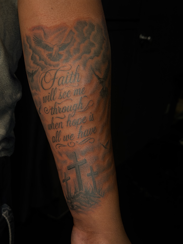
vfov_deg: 39.7
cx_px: 92
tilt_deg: -20.9
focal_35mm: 48
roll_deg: -8.9
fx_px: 338
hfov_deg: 30.3
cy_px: 122
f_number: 1.78
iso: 50
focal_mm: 6.76
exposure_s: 1/121
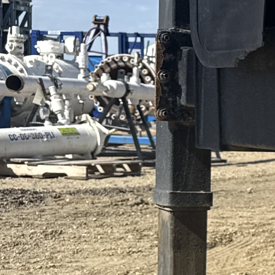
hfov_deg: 13.2
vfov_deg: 15.9
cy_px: 207
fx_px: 980
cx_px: 591
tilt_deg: -4.4
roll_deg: -3.7
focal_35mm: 109
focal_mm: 6.76
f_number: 1.78
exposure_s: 1/4975
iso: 80
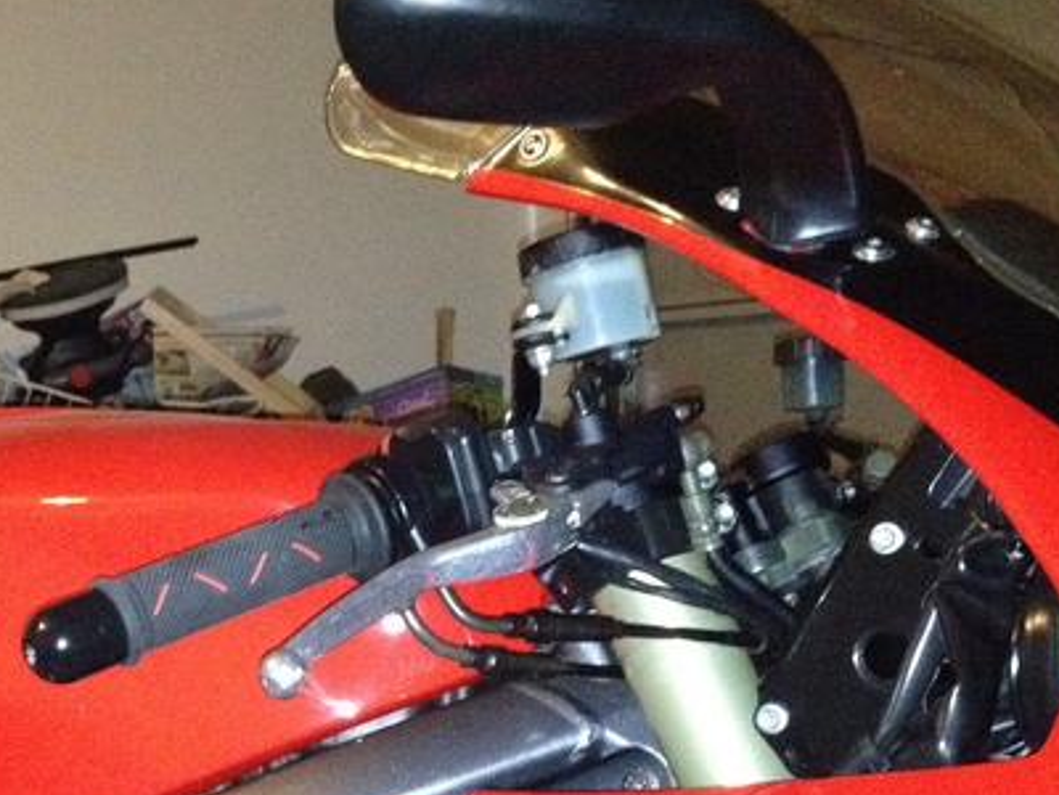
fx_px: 2141
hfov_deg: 27.0
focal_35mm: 70
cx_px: 156
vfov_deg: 20.7
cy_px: 689
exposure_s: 1/16
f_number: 2.4
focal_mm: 4.28
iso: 800
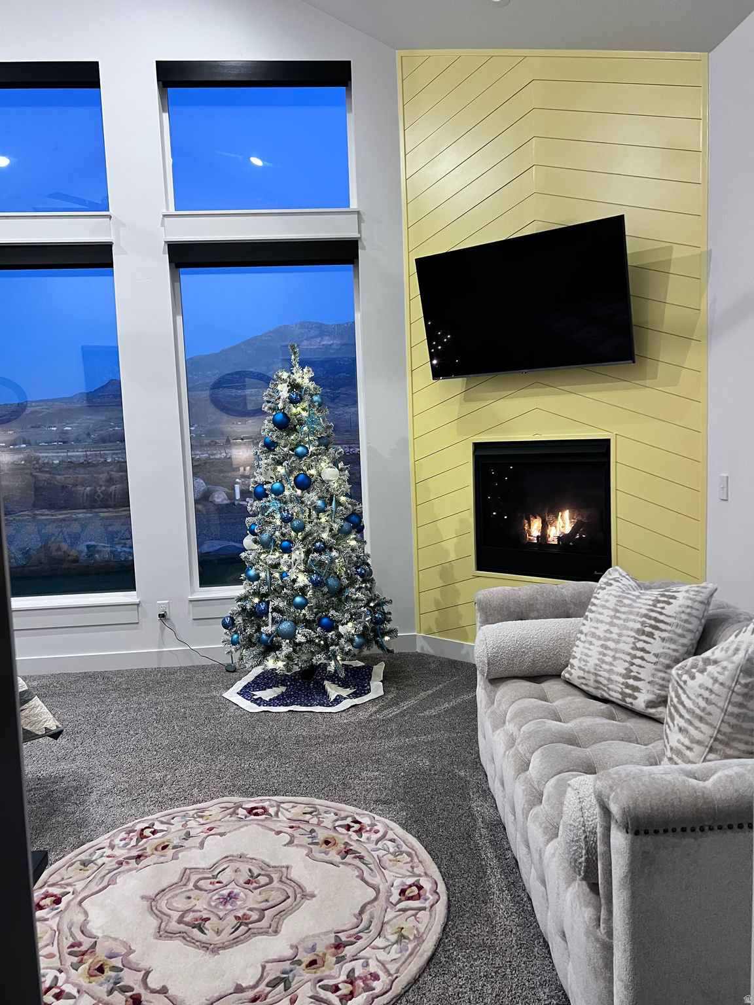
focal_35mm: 26
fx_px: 755
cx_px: 377
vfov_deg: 67.3
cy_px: 502
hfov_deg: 53.1
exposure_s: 1/60
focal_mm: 5.7
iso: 400
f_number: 1.5
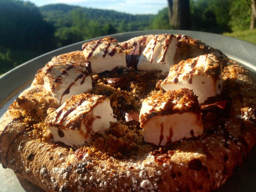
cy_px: 96
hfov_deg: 55.4
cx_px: 128
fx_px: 244
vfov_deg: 42.9
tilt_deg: -14.5
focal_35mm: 33
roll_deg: -0.7
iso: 50
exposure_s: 1/1022
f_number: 2.4
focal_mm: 4.12
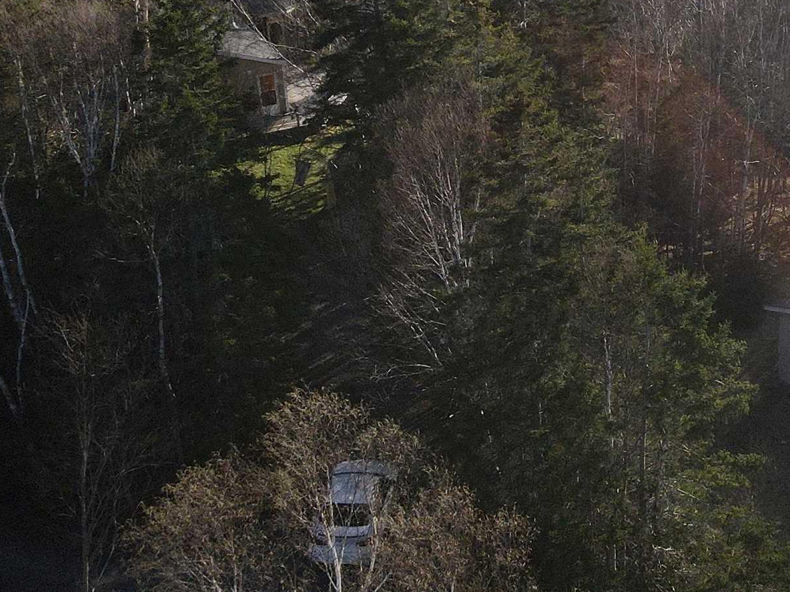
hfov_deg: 30.8
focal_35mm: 61
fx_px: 1392
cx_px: 653
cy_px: 127
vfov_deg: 23.7
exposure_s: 1/100
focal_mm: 4.5
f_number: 2.8
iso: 100
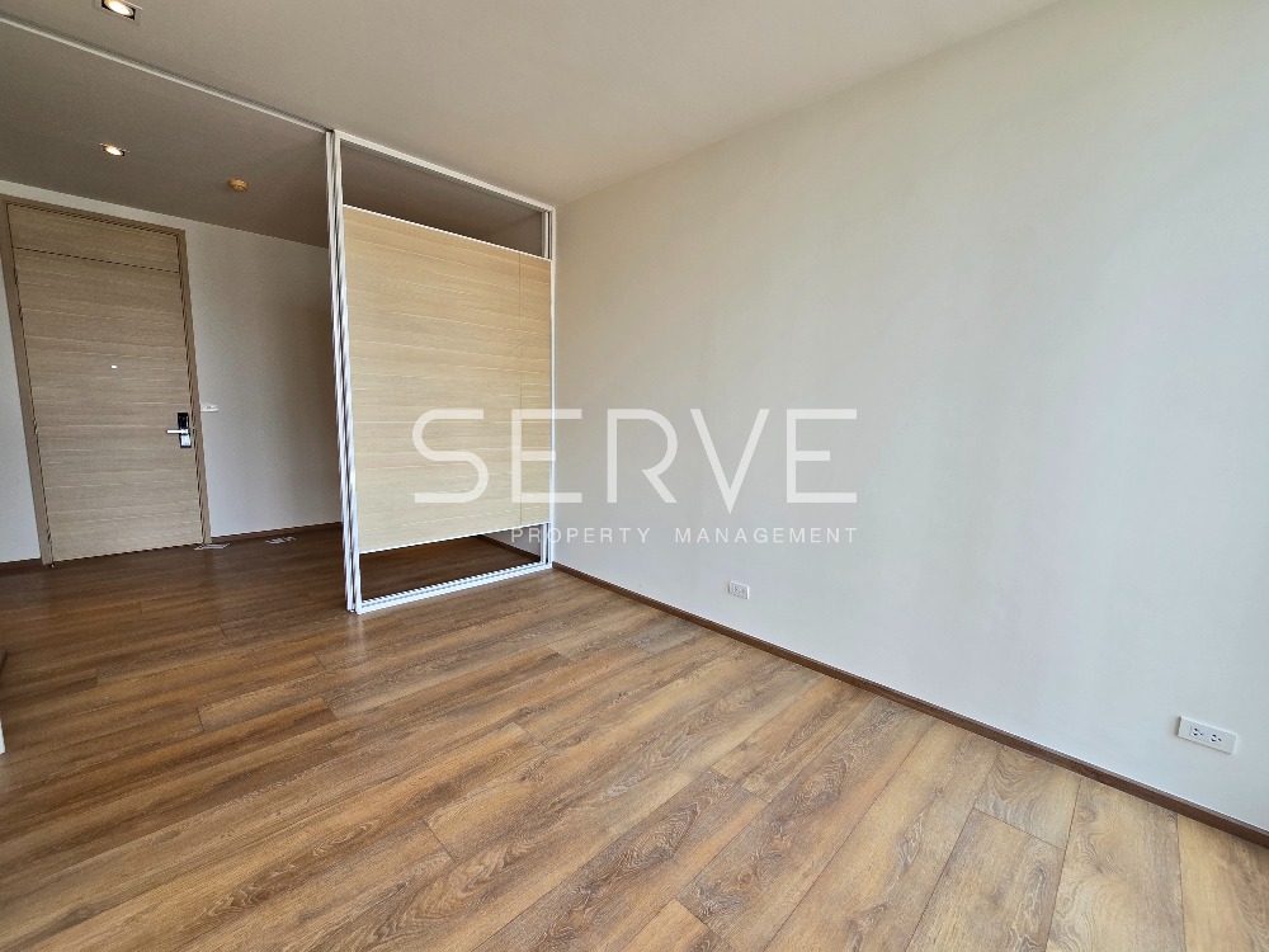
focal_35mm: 13
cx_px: 634
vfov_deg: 89.9
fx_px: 477
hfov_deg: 106.2
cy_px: 476
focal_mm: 2.2
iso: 50
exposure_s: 1/112
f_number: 2.2
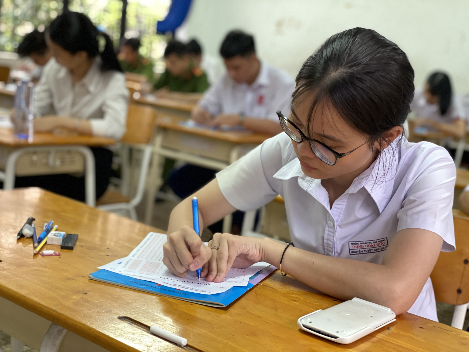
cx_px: 234
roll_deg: -6.9
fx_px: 705
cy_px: 176
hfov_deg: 36.8
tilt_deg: -9.0
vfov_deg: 28.0
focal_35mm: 52
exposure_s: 1/33
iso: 200
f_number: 2
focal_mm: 6
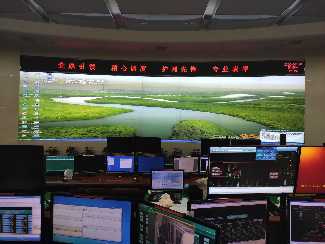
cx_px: 162
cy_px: 122
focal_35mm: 26
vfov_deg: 53.1
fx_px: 244
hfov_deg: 67.3
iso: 778
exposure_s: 1/120
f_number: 1.75
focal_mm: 4.77
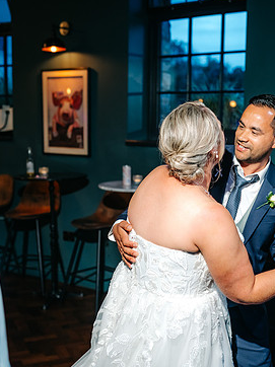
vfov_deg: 35.6
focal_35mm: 54
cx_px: 215
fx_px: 573
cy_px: 190
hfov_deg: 26.6
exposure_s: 1/200
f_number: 2.2
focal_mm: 35
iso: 400
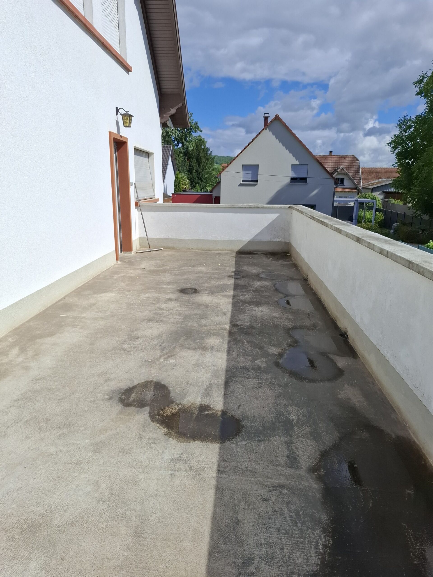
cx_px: 216
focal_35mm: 23
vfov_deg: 73.9
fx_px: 384
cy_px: 288
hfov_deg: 58.9
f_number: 1.8
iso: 50
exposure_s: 1/4274
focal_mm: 5.54
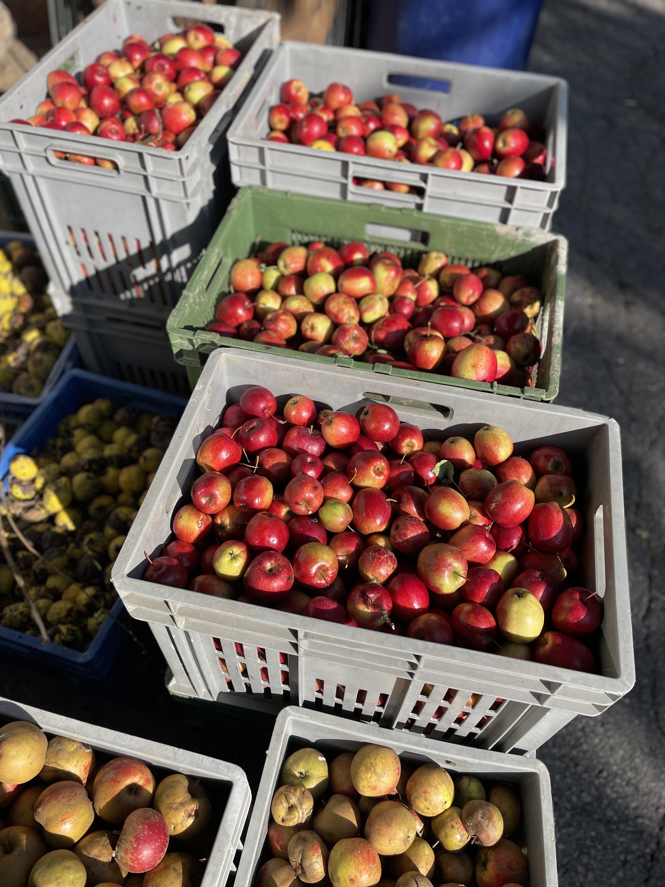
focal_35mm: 26
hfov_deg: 53.1
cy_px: 444
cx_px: 332
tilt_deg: -51.4
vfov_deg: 67.3
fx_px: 666
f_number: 1.6
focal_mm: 4.2
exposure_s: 1/3401
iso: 50
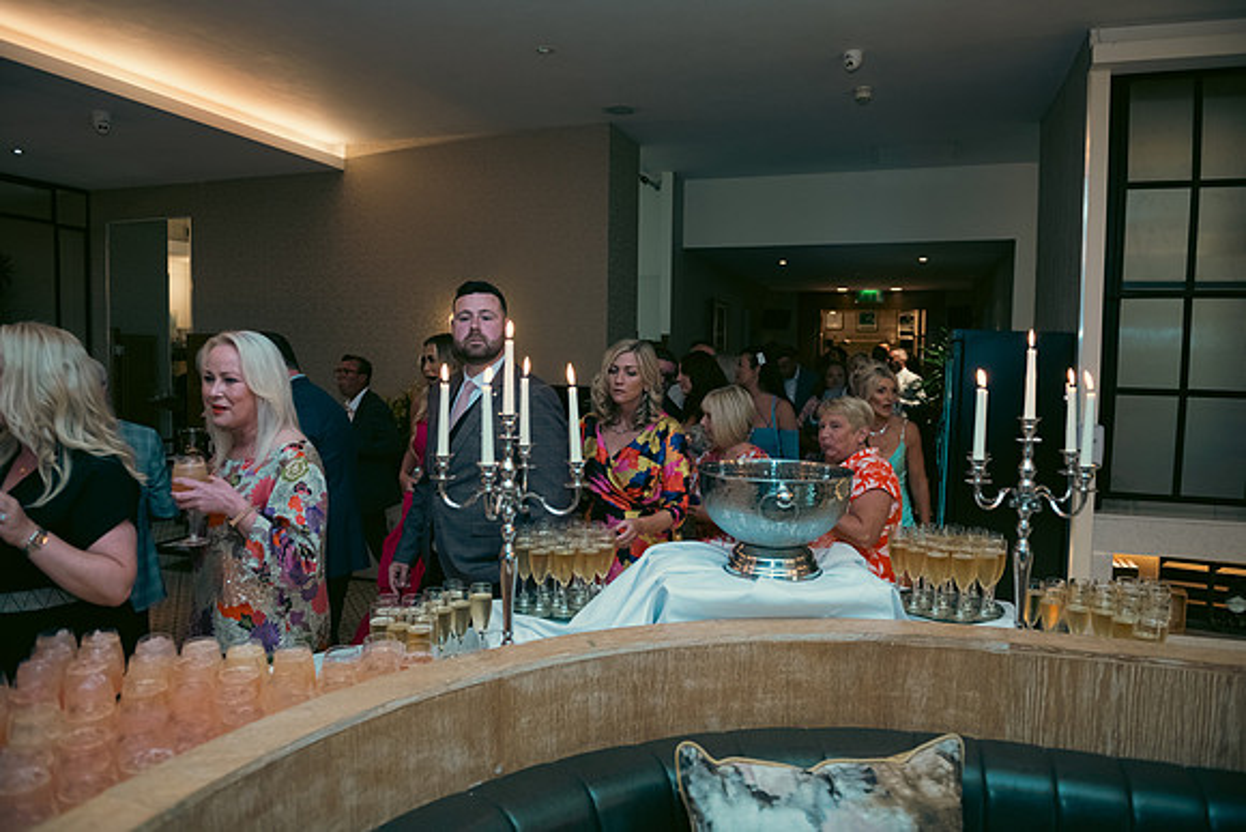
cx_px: 623
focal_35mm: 24
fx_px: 831
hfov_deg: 73.7
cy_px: 416
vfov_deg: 53.2
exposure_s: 1/125
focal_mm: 24
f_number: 3.5
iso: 800
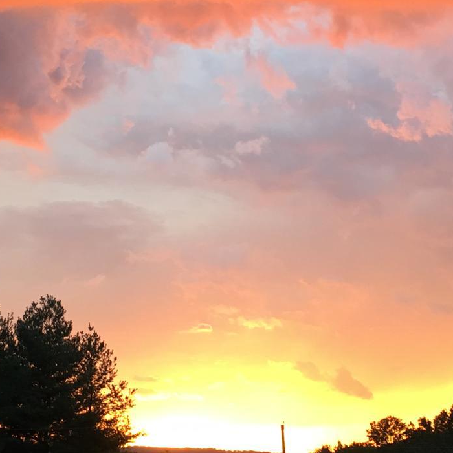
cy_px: 185
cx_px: 208
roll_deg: +2.4
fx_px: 1110
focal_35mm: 75
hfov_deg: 23.1
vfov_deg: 23.0
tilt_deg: +16.5
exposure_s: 1/15
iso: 32
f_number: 2.2
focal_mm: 4.15
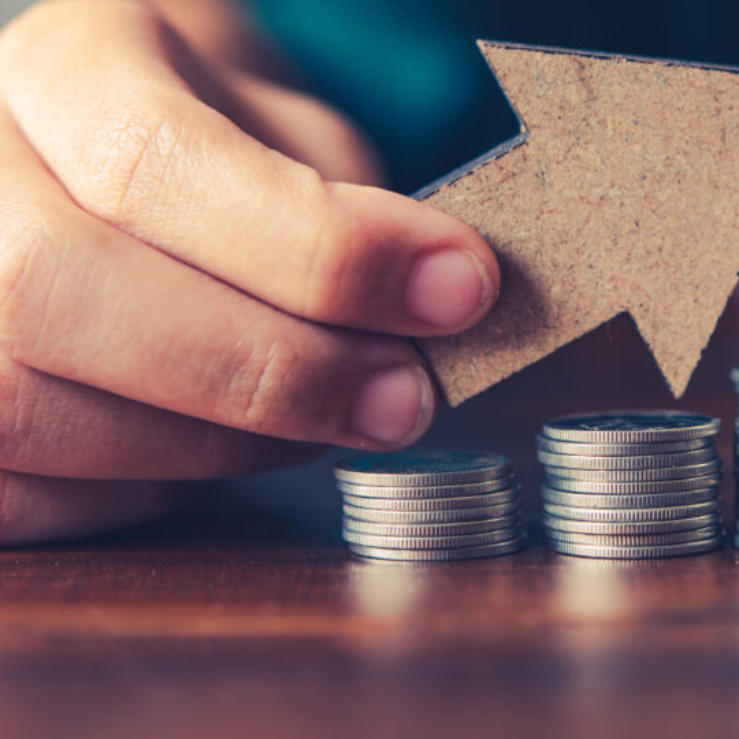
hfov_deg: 14.2
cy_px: 178
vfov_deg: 14.4
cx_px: 686
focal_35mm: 121
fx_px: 2923
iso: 125
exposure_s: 1/50
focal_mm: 60
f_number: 4
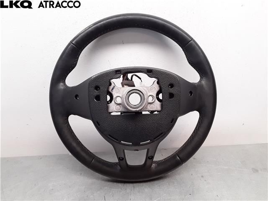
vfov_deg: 49.7
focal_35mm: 28
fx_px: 217
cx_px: 134
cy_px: 100
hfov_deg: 63.4
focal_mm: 2.91
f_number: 1.9
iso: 100
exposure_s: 1/100
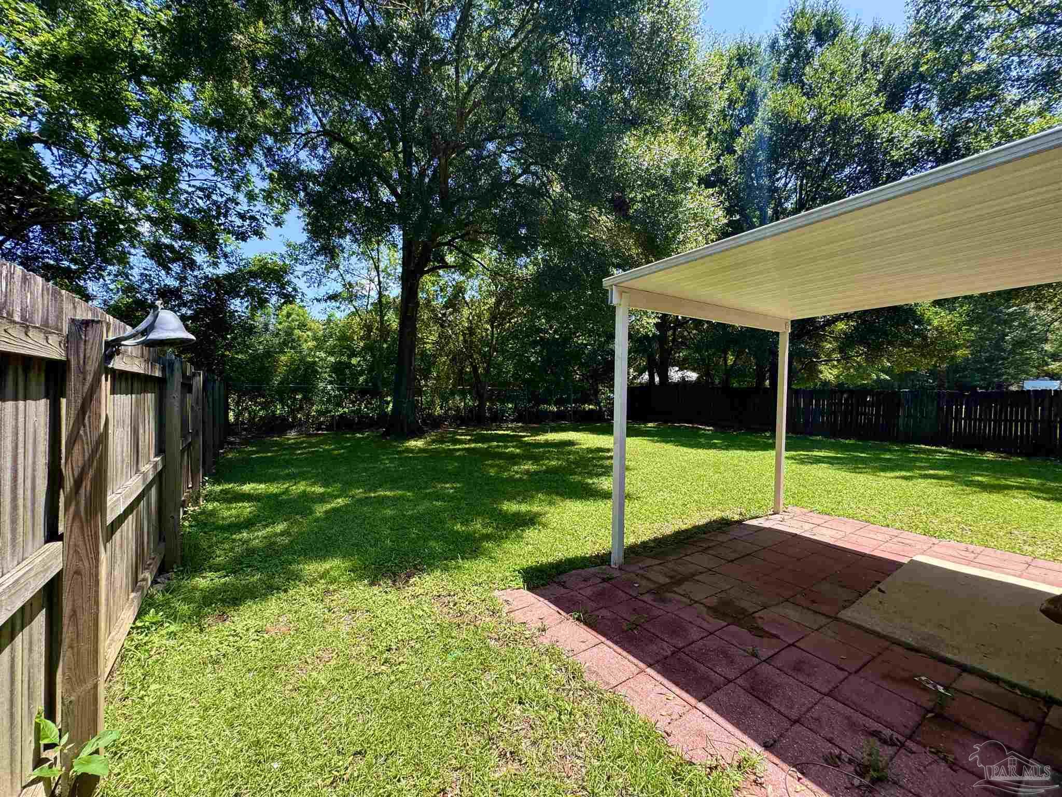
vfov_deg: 85.7
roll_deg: -0.1
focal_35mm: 14
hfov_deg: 102.1
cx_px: 531
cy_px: 398
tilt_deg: -1.3
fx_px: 430
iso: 40
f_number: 2.2
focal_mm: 2.22
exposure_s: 1/260
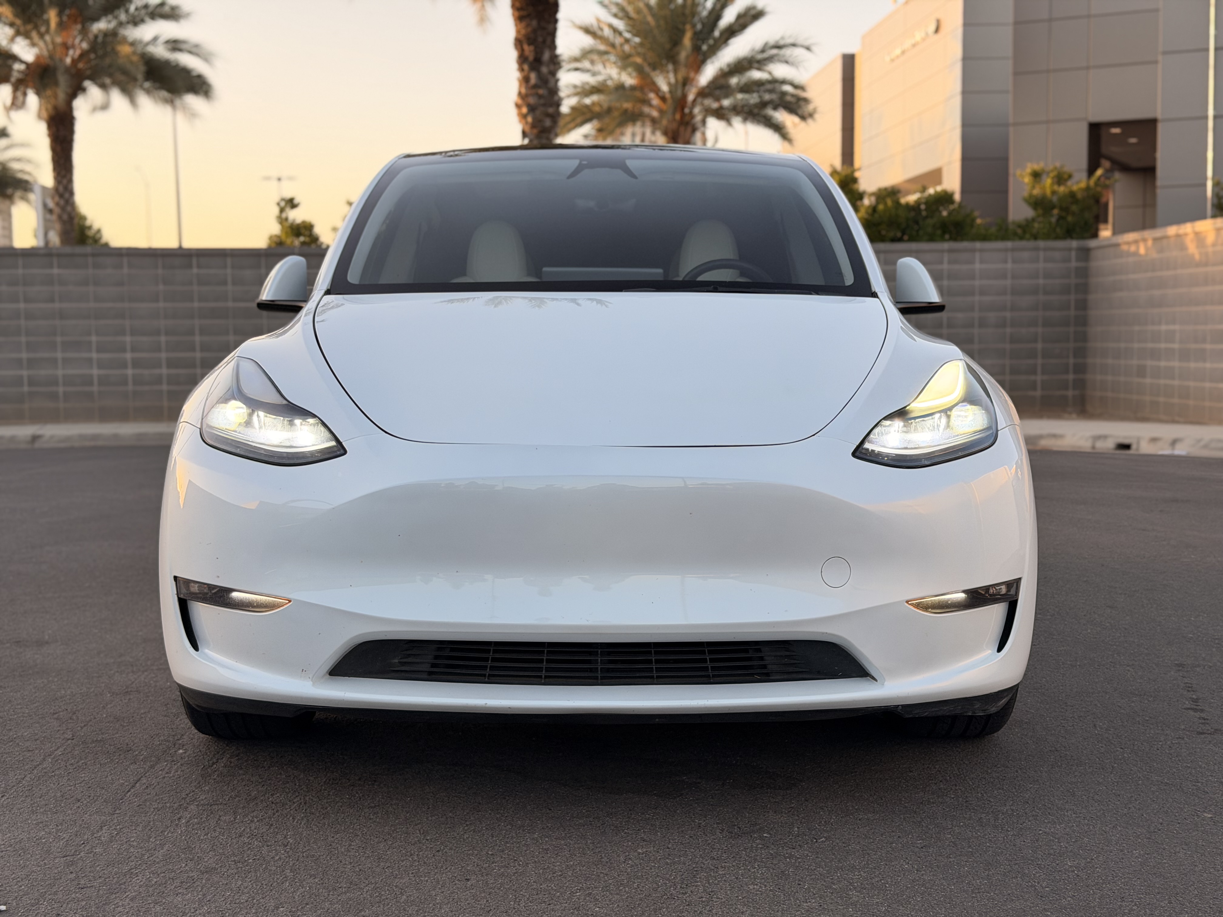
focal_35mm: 48
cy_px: 458
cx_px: 612
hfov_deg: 39.7
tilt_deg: -4.4
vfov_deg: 30.3
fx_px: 1696
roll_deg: +0.4
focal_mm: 6.76
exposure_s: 1/706
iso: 64
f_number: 1.78
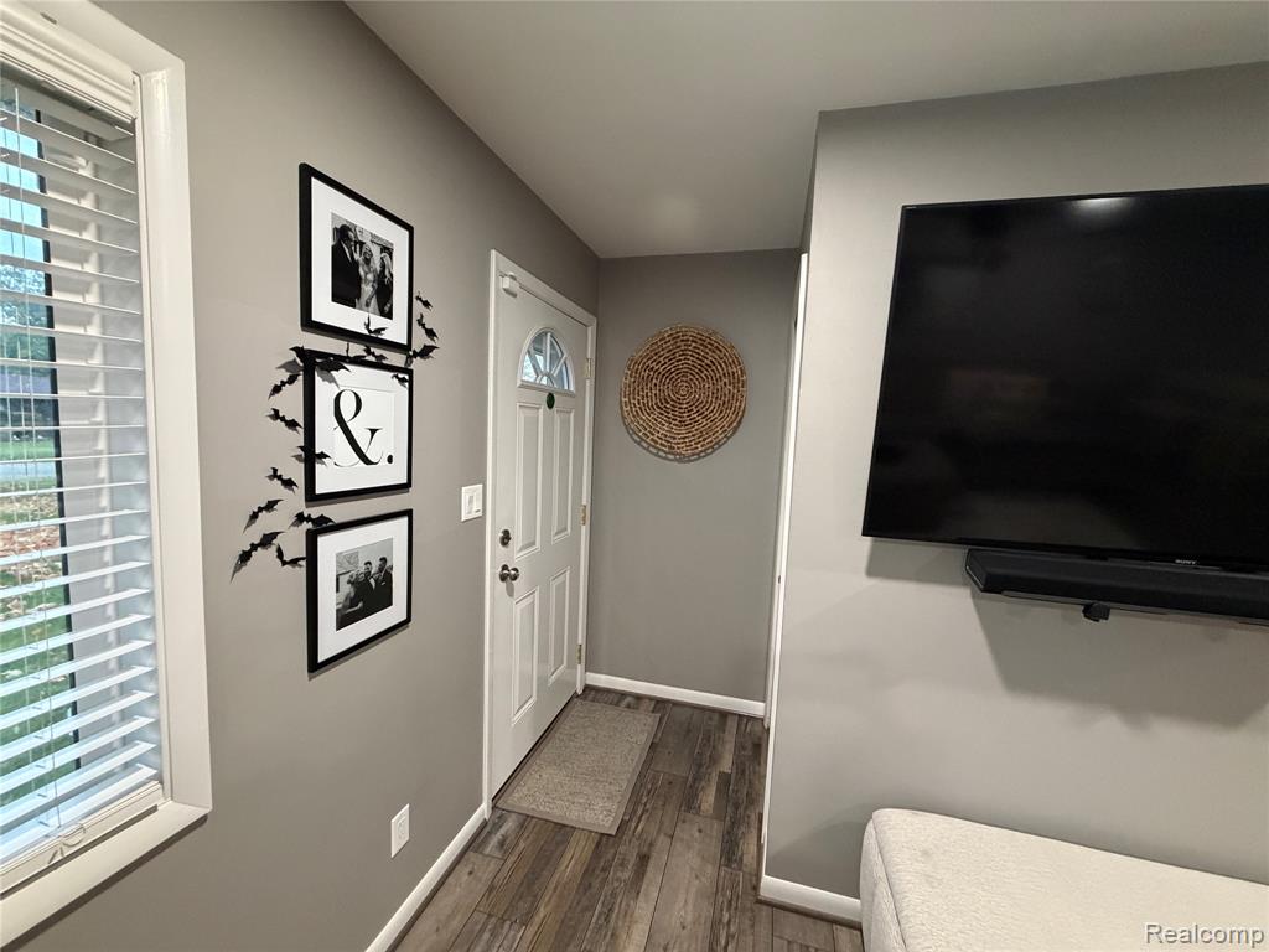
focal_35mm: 14
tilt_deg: -4.4
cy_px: 476
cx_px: 634
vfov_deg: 85.7
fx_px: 513
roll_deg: -2.3
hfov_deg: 102.1
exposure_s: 1/60
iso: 500
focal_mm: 2.22
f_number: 2.2
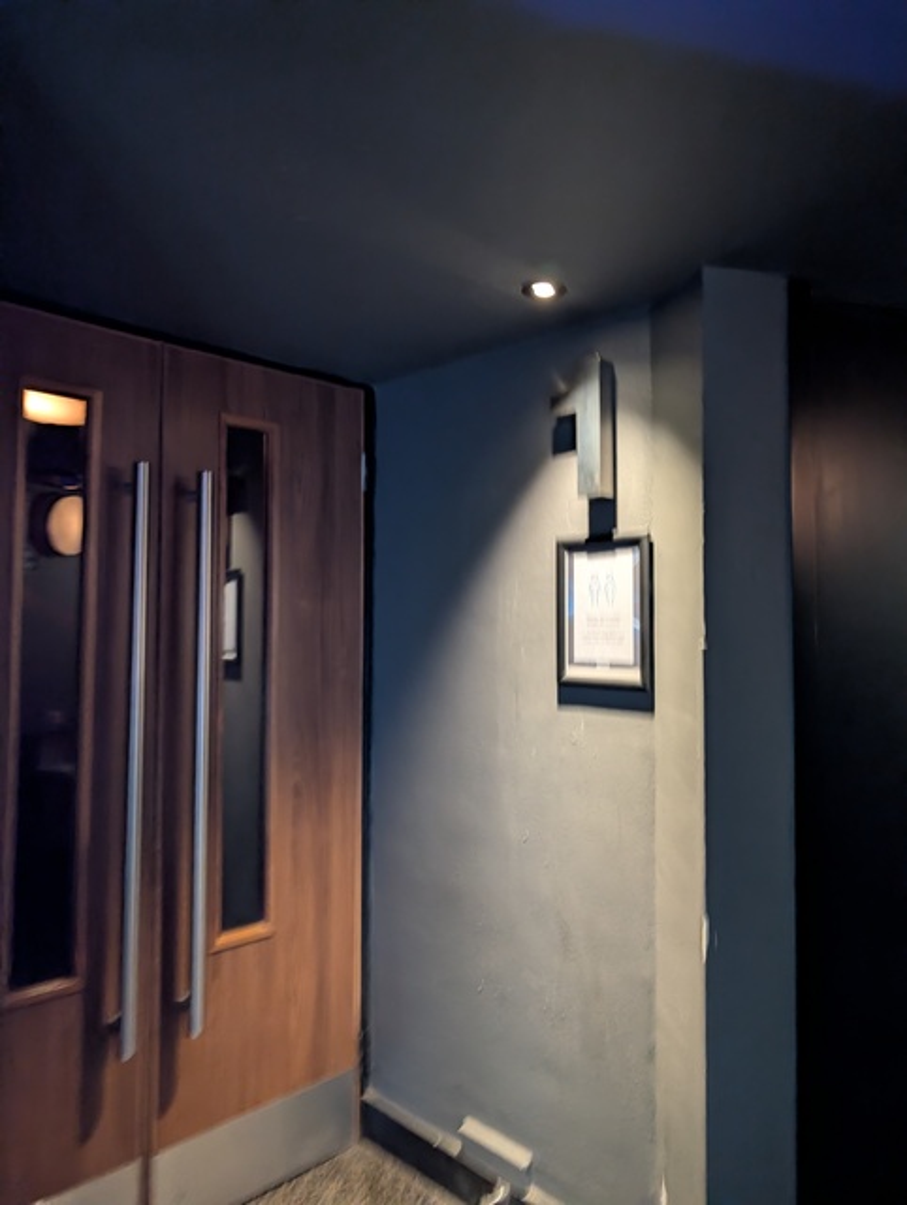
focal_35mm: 24
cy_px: 602
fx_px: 836
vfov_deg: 71.5
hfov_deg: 56.9
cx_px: 454
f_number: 1.68
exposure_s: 1/25.5
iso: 426
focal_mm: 6.9
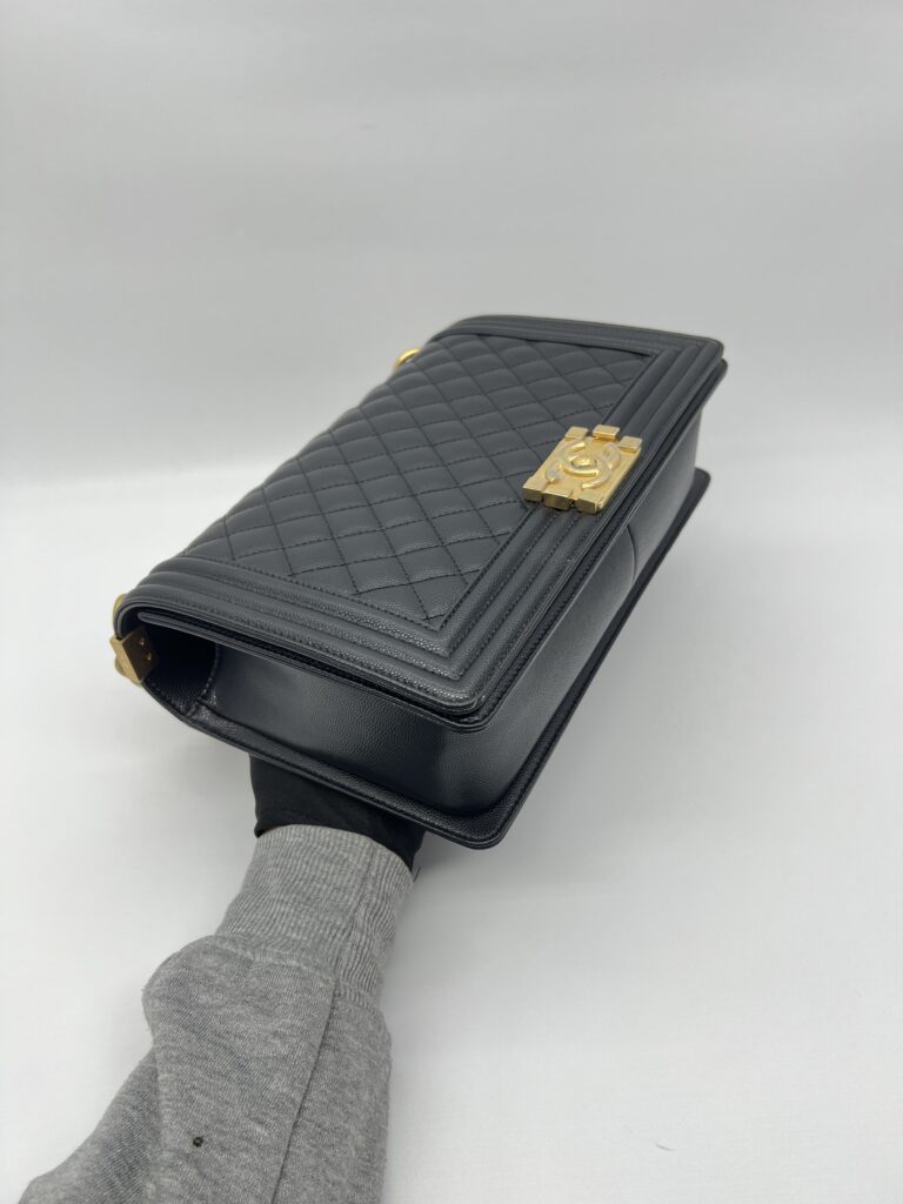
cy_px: 602
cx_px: 452
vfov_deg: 67.3
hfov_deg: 53.1
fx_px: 904
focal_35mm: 26
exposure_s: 1/100
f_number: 1.5
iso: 40
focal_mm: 5.7
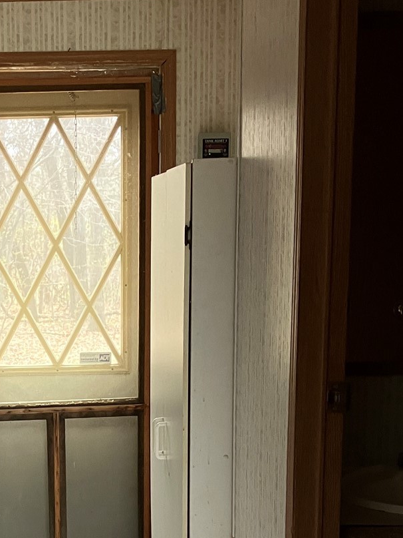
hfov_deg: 20.2
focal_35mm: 71
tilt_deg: -12.0
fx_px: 1102
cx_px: 22
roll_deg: +1.3
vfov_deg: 26.5
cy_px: 487
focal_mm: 3.99
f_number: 1.8
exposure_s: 1/60
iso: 100
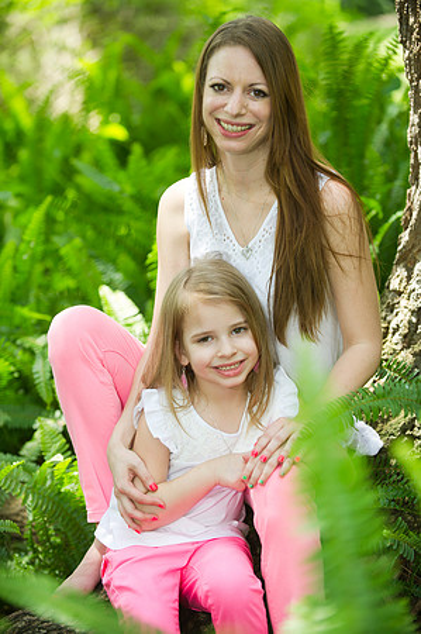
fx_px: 1846
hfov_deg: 13.0
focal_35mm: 105
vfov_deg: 19.5
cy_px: 317
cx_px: 210
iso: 200
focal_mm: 105
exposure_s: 1/200
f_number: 2.8
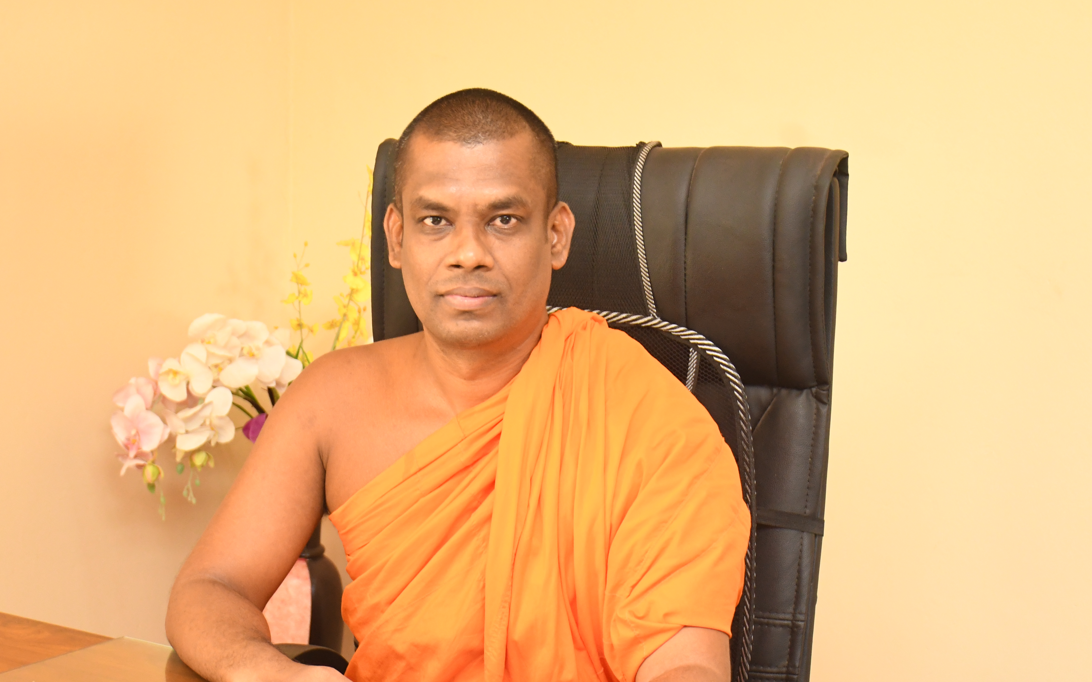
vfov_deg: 17.1
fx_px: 2262
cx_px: 507
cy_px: 433
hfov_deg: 27.1
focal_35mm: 76
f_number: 5.6
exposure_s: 1/80
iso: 2000
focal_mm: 40
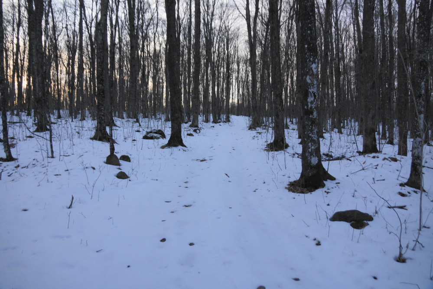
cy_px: 144
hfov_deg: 67.4
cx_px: 216
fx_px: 325
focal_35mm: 27
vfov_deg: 47.9
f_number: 4
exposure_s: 1/60
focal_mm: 18
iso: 160
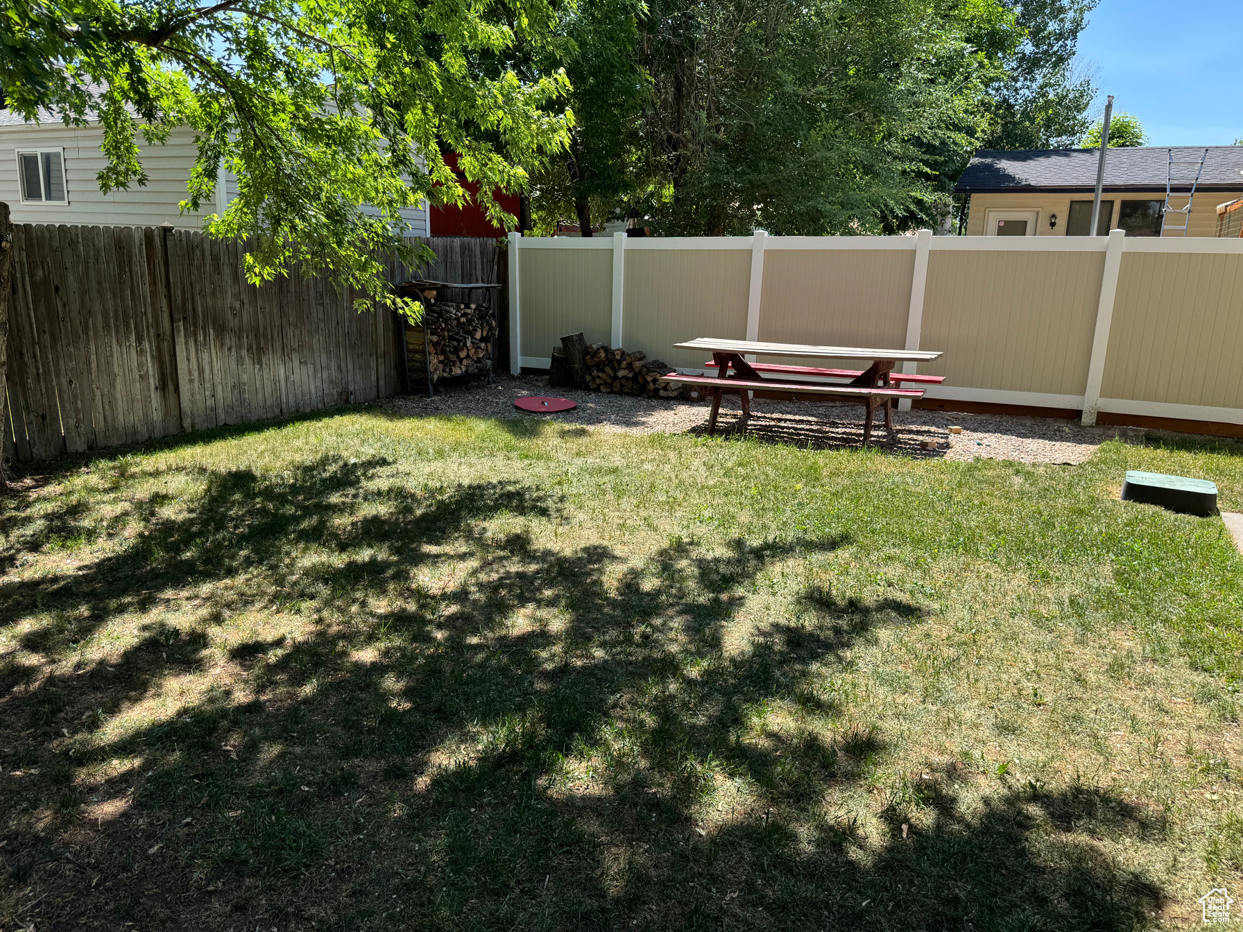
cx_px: 622
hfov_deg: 71.6
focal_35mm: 24
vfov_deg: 56.8
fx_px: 862
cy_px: 466
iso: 80
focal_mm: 6.76
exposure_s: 1/1366
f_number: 1.78
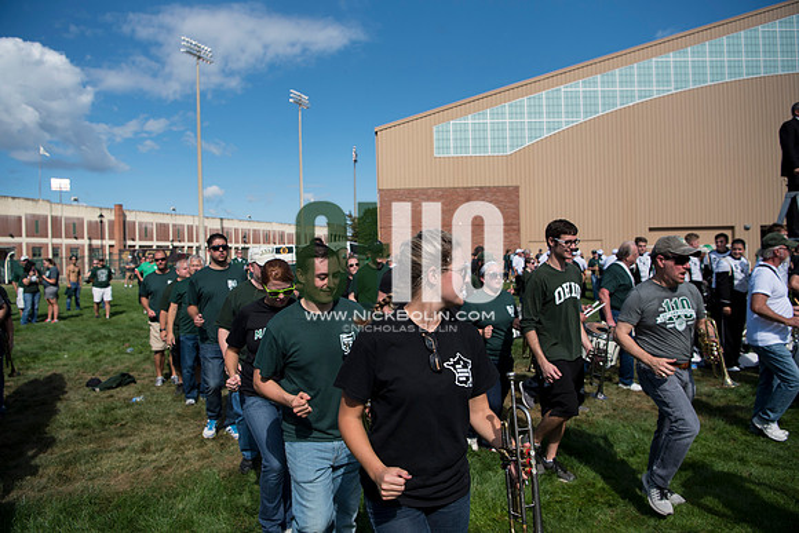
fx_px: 533
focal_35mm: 24
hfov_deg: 73.7
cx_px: 400
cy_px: 266
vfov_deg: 53.2
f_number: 4.5
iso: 250
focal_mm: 24
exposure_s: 1/2500
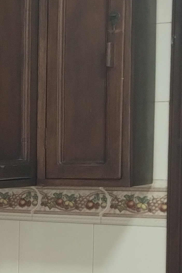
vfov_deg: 18.0
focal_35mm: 113
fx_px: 857
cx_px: -243
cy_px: 190
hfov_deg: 10.6
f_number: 1.8
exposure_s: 1/30
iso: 650
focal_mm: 4.27
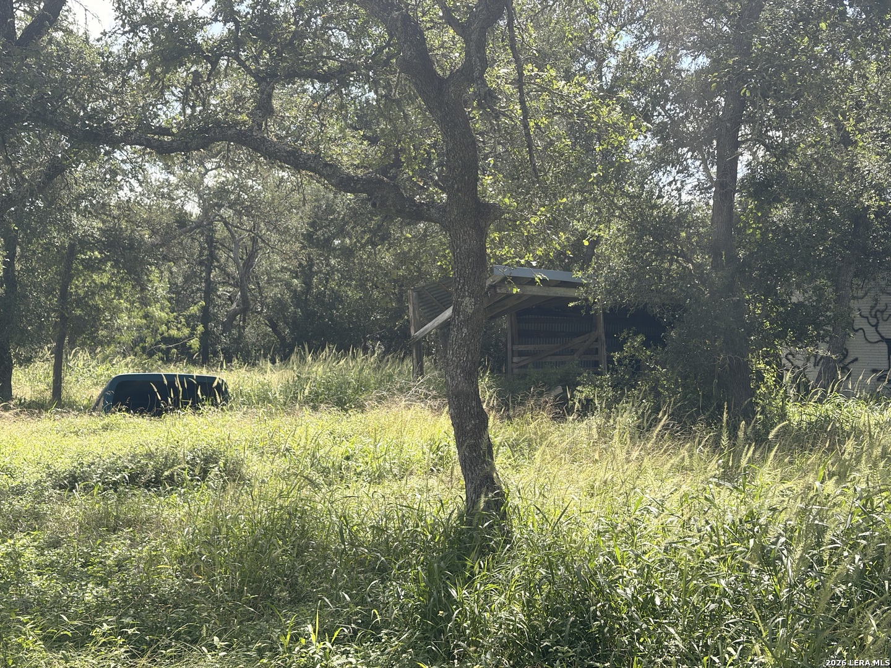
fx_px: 1338
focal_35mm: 52
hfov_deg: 36.8
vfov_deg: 28.0
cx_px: 446
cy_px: 334
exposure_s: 1/1754
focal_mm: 5.96
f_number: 1.6
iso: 50
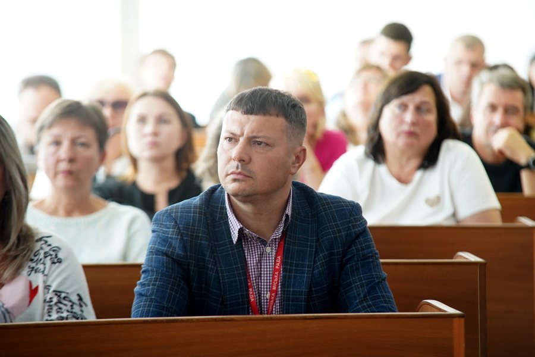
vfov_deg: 6.9
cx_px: 268
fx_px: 2972
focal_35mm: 200
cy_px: 178
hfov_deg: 10.3
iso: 2000
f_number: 5
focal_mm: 200
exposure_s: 1/160
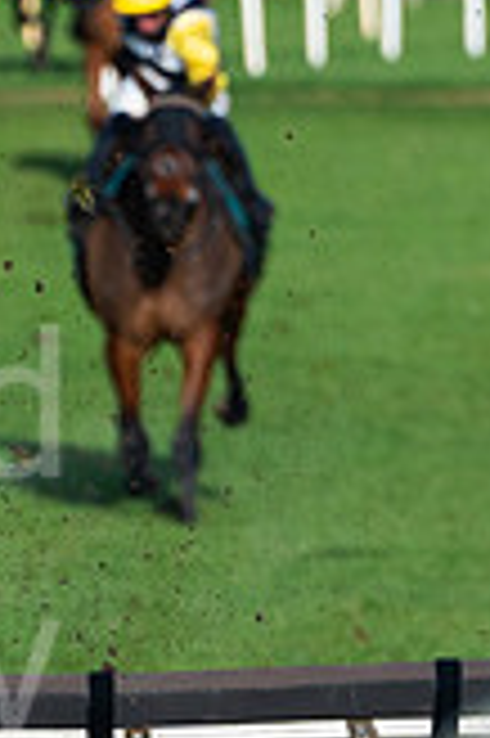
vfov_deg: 1.5
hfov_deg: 1.0
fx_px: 27353
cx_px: -378
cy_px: 351
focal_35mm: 1337
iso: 250
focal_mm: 200
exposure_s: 1/5000
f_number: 3.5
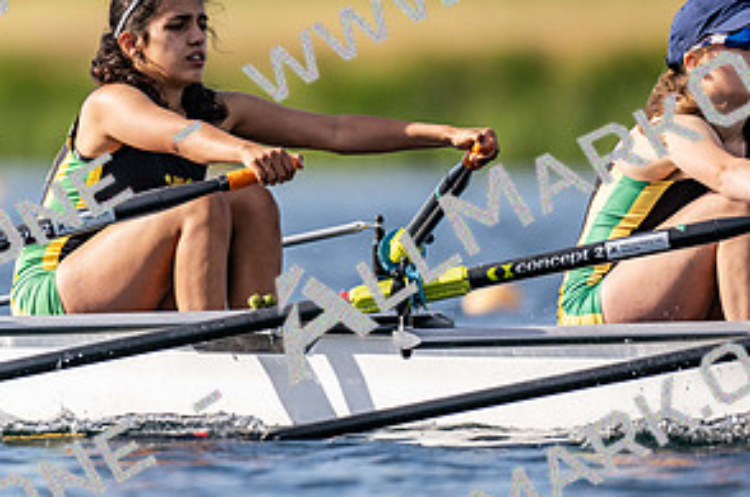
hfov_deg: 1.7
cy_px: 145
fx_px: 24647
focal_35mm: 1185
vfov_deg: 1.2
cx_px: 56
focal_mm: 600
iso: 320
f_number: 4
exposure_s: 1/2500
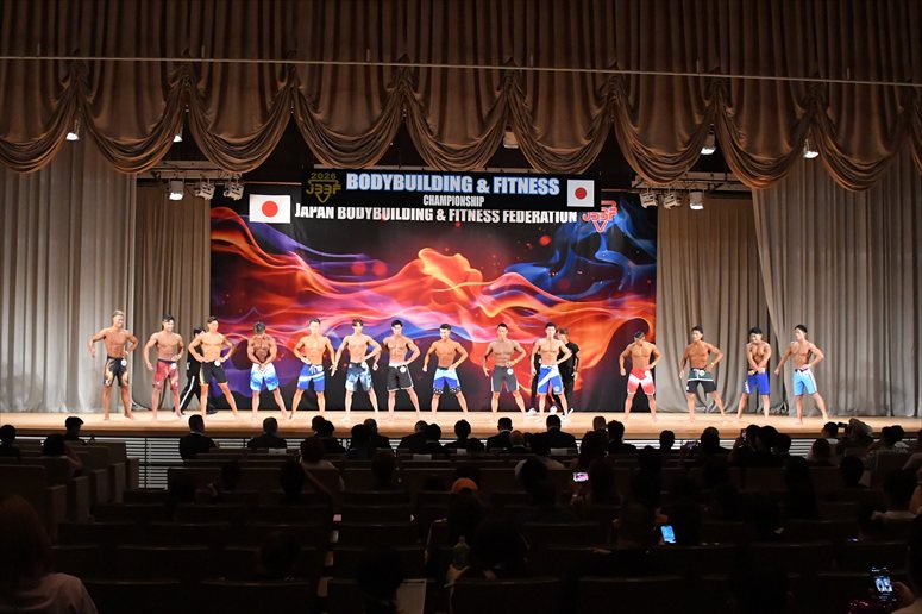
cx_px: 461
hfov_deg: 46.4
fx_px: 1075
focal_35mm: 42
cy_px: 307
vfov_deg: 31.9
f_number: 5.6
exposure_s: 1/400
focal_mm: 28
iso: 9000
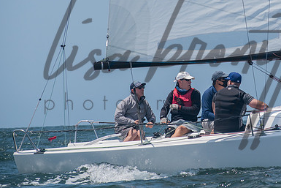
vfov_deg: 4.7
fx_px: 2296
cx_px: 207
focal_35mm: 294
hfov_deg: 7.0
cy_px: 49
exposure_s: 1/1600
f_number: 8
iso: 400
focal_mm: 130
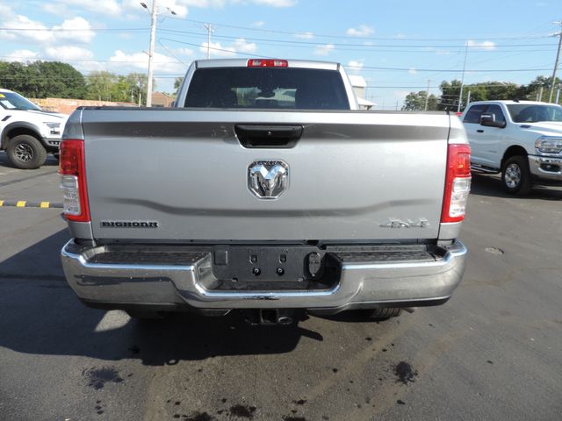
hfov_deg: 71.6
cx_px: 281
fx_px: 390
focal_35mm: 24
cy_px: 210
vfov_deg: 56.8
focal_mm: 4.3
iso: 80
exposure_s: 1/800
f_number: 3
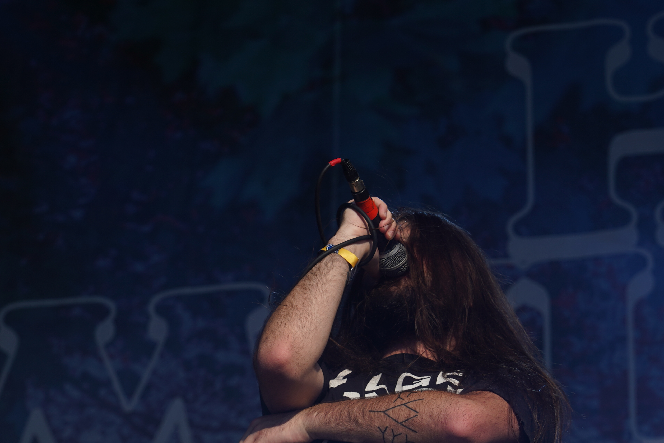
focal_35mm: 164
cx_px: 322
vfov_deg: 8.4
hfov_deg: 12.5
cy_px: 289
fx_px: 3025
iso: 100
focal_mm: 105
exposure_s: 1/640
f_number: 8
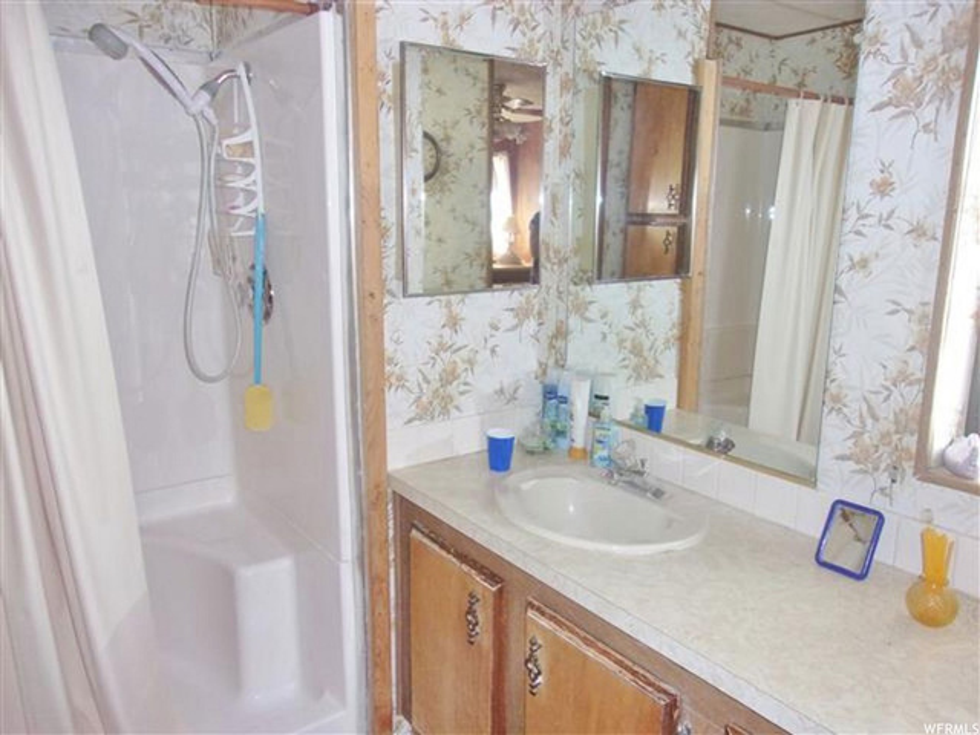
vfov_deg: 51.4
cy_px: 368
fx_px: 764
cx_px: 490
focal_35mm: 27
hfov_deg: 65.3
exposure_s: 1/34
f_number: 3
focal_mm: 4.9
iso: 200
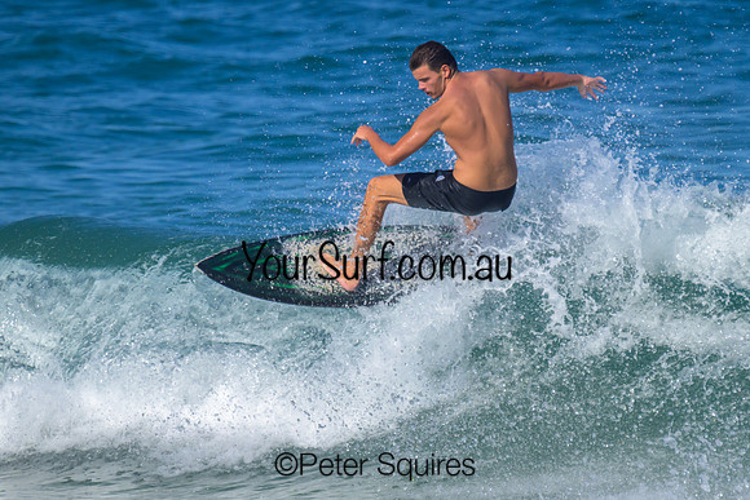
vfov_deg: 1.8
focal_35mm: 770
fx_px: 16055
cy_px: 223
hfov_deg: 2.7
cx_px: 427
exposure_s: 1/2000
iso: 1250
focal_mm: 560
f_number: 8
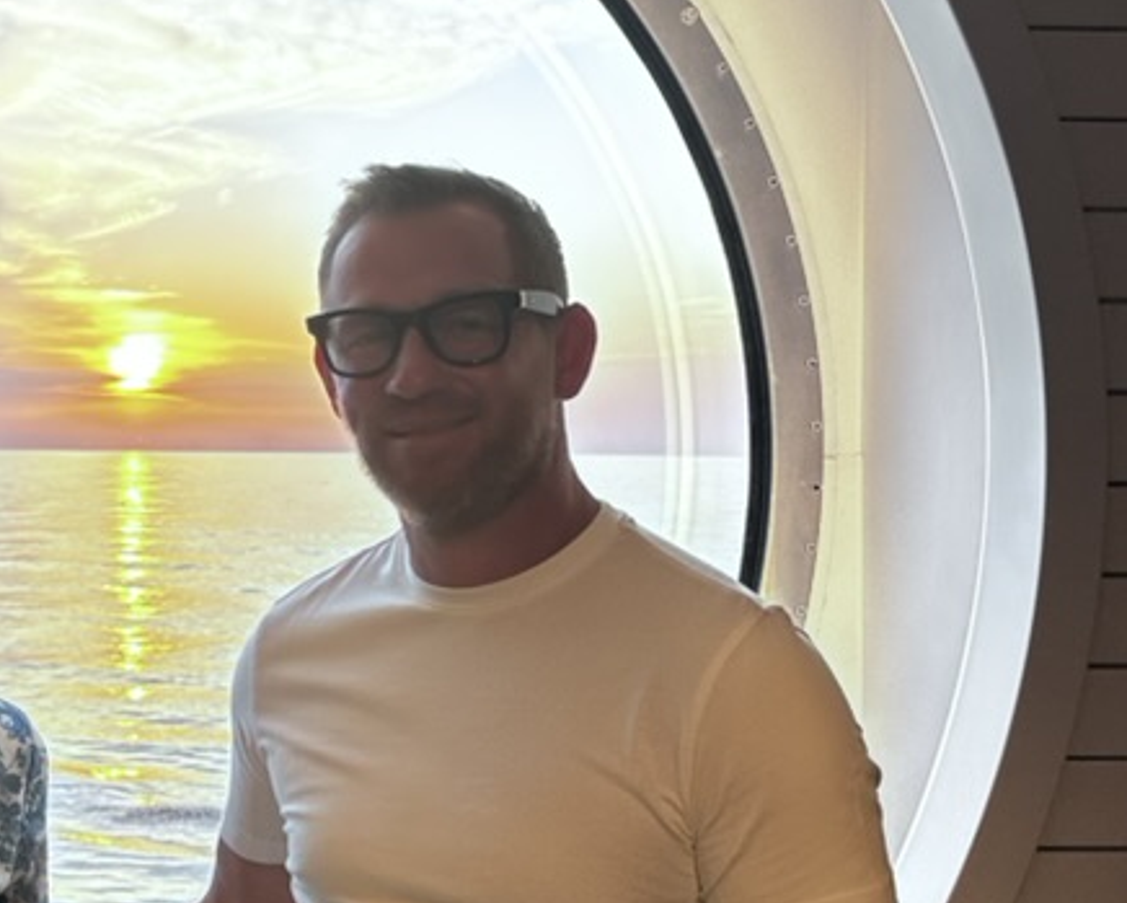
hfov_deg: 32.8
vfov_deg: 27.6
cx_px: 163
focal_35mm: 55
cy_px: 419
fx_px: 1835
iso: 80
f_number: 1.78
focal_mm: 6.86
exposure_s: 1/347
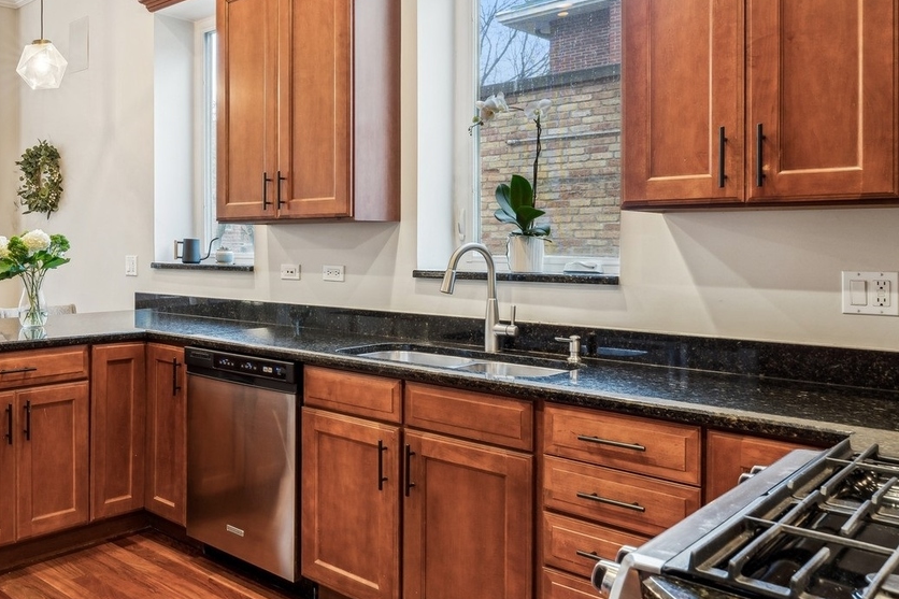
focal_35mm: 31
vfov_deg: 42.2
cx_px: 187
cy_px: 256
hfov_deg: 56.2
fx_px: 774
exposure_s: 1/5
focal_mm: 16
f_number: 8
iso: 320
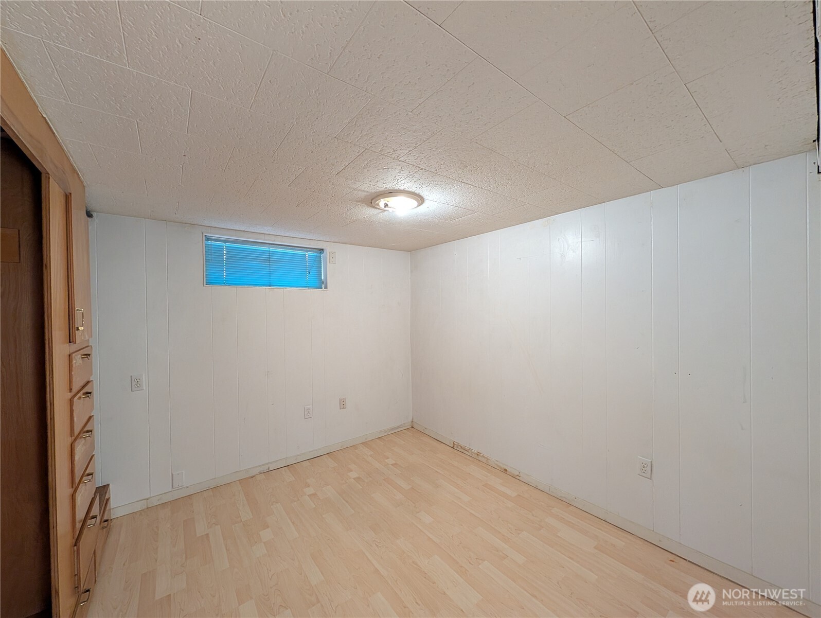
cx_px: 410
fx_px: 285
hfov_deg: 110.5
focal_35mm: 12
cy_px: 309
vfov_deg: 94.6
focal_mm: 2.02
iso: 108
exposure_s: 1/30
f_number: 1.7
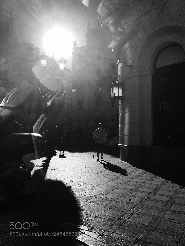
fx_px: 207
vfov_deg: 61.7
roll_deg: +0.3
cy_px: 123
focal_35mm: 29
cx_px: 92
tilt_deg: +1.7
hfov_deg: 48.2
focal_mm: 4.15
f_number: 2.2
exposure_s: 1/311
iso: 25
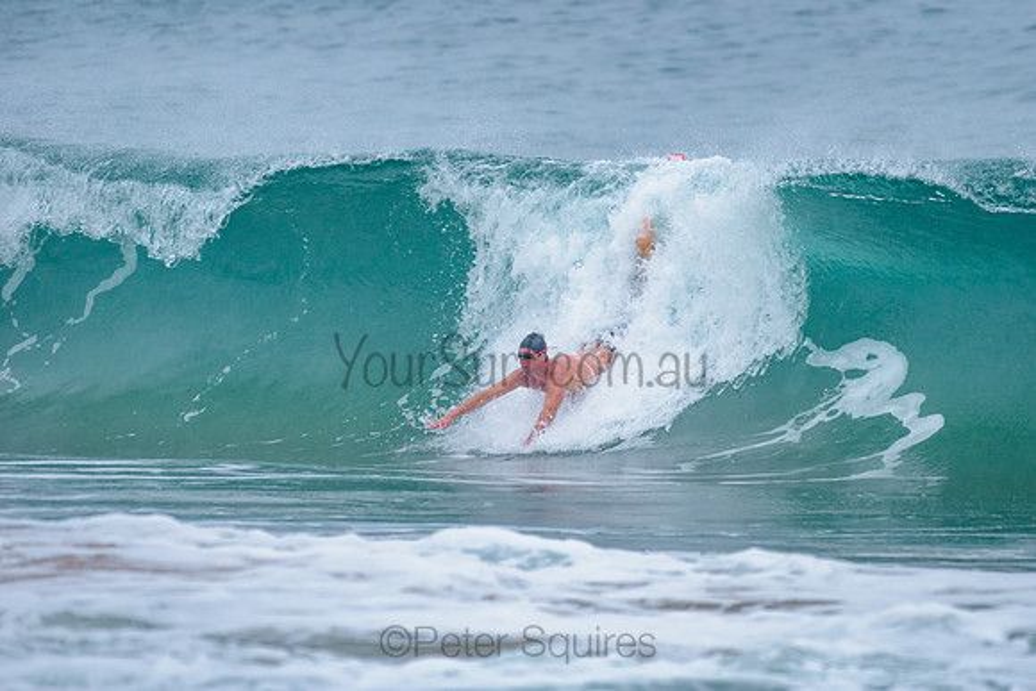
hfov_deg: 3.4
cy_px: 276
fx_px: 17652
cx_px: 635
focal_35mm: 613
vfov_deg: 2.2
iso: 1250
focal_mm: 500
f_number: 5.6
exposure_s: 1/1000
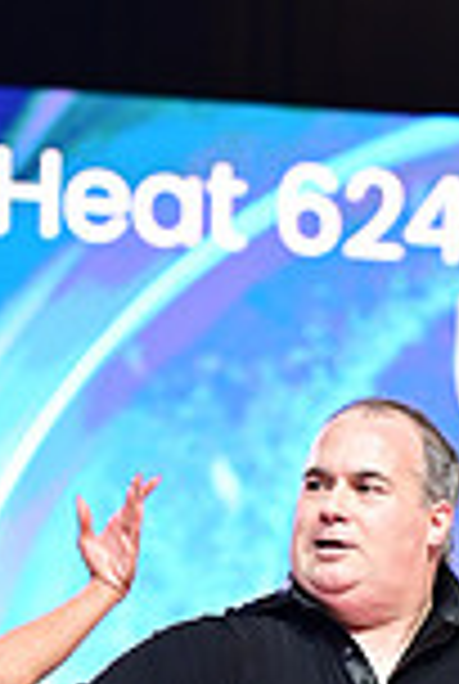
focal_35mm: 289
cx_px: 414
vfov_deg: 7.0
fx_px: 5502
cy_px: 1156
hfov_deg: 4.8
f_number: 2.8
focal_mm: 76
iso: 1600
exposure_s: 1/320
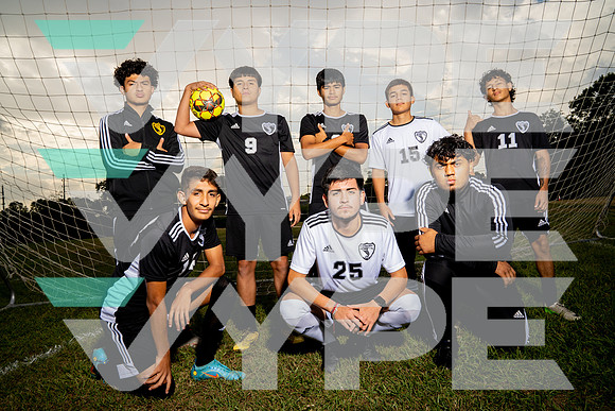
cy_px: 206
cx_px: 308
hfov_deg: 73.7
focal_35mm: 24
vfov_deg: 53.2
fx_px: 410
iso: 160
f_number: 10
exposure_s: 1/250
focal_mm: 24
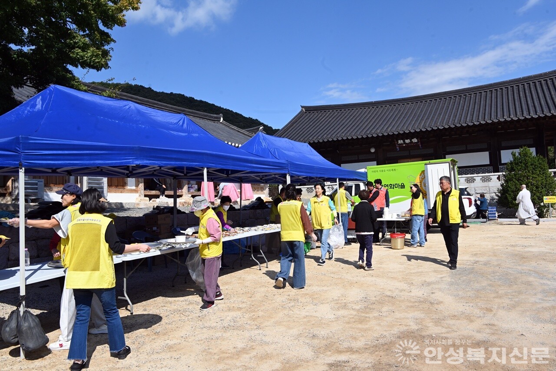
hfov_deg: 60.3
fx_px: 479
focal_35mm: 31
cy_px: 186
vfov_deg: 42.3
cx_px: 278
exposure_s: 1/640
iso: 320
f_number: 13
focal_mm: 31
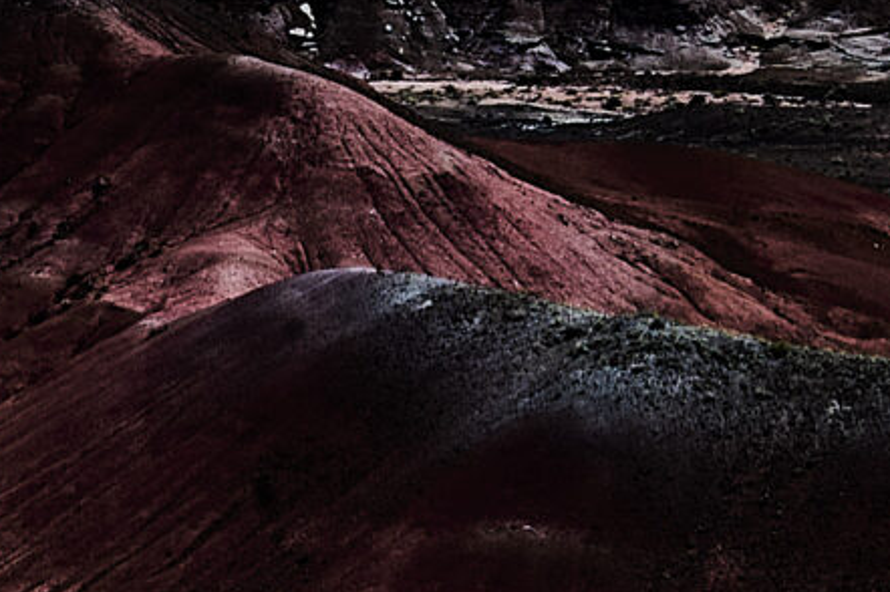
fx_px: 10721
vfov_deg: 3.1
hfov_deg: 4.7
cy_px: 1618
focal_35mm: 434
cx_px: -658
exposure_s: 1/60
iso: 100
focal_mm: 75
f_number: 18
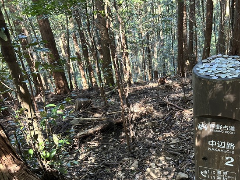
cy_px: 112
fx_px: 257
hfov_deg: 48.8
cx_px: 170
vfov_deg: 38.4
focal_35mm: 37
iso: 500
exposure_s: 1/60
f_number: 1.5
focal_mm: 5.7
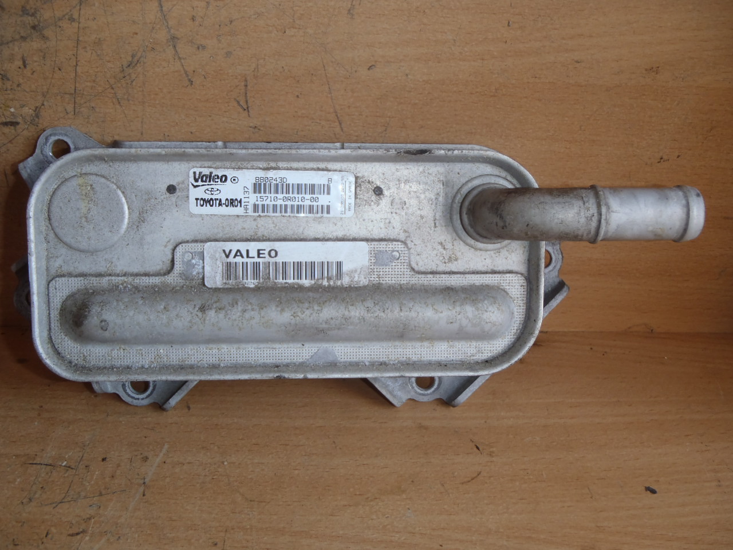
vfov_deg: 37.7
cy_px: 275
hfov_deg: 49.0
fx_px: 805
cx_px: 366
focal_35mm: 38
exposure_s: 1/40
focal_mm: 6.83
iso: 100
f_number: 4.6
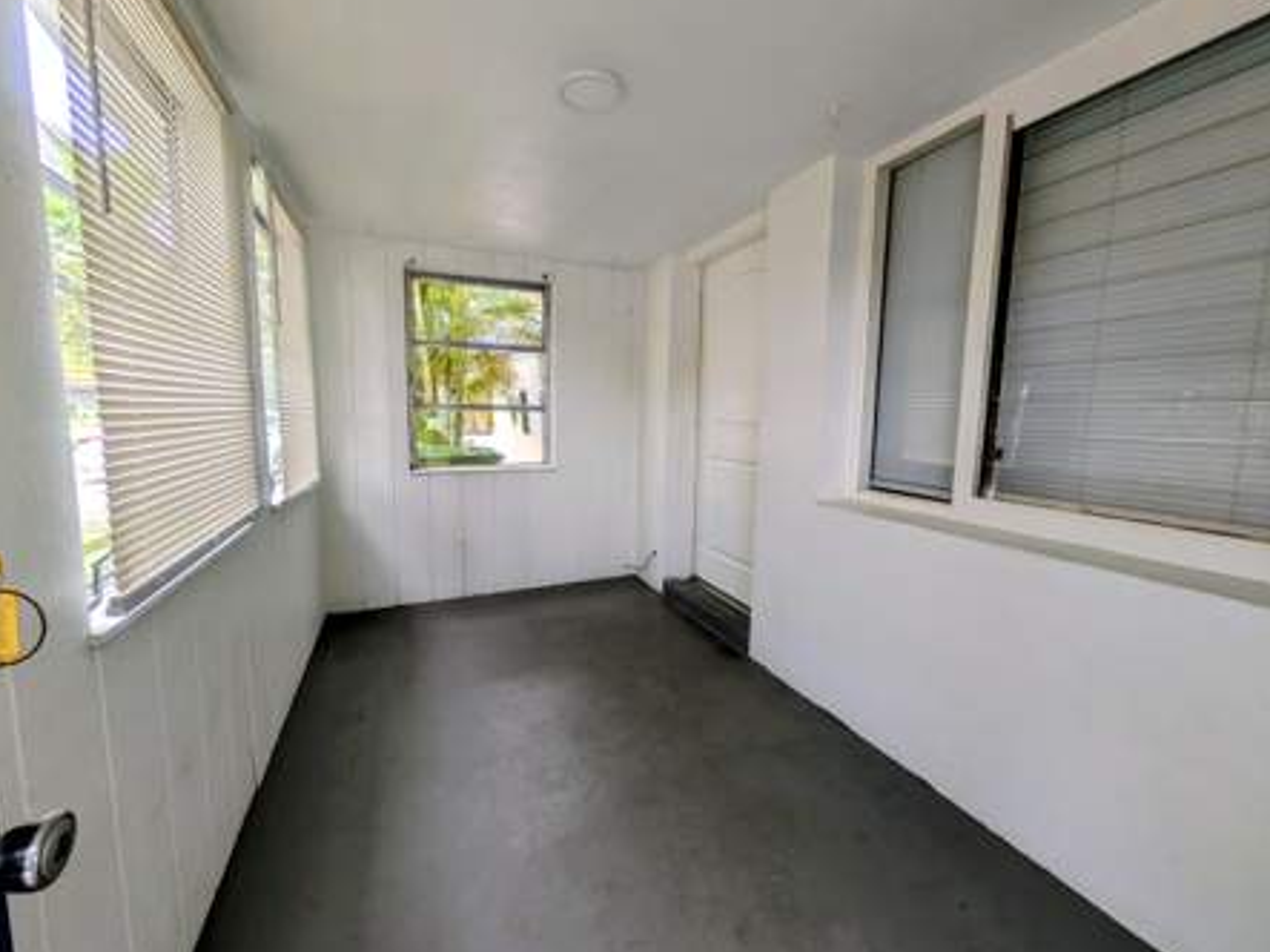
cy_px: 470
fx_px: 477
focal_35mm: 13
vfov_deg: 89.9
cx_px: 634
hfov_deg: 106.2
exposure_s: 1/398
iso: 56
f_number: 1.7
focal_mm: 2.02
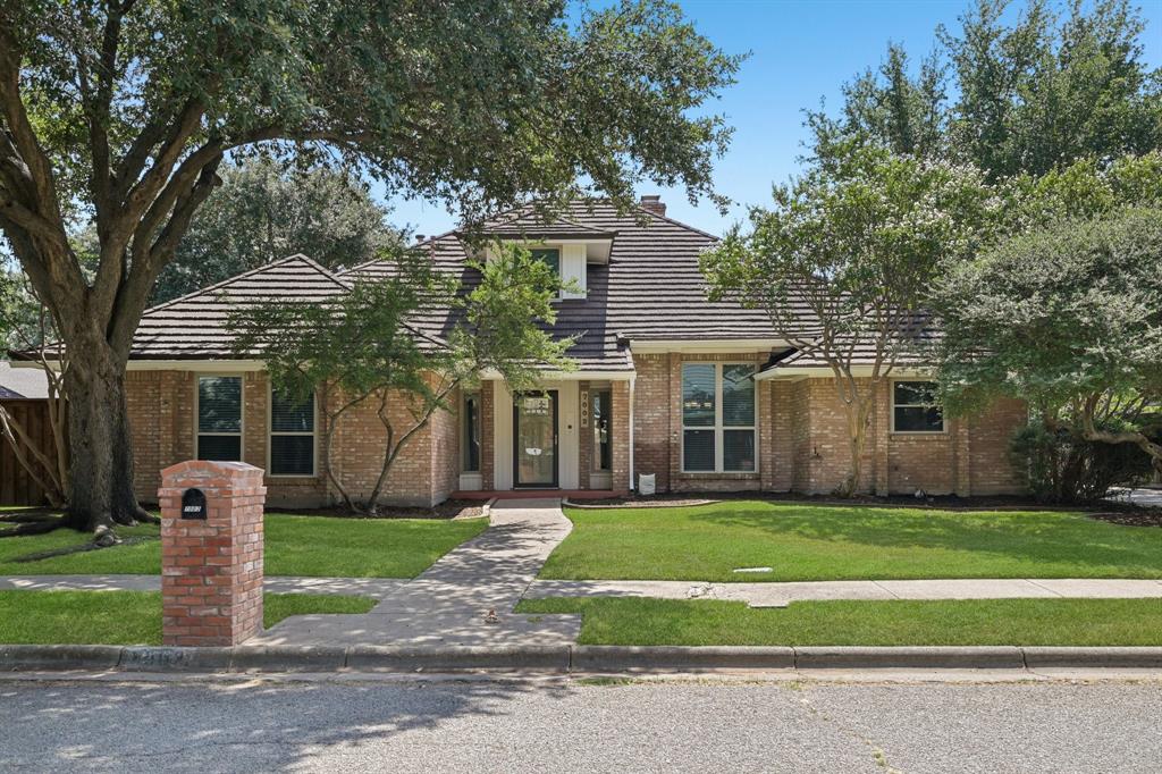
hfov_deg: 61.9
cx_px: 581
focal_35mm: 30
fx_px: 968
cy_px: 387
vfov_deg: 43.6
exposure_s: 1/500
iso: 400
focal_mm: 30
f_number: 8
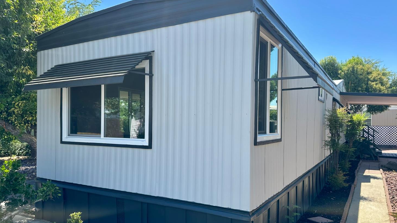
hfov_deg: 69.9
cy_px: 127
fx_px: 284
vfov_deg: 42.8
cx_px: 204
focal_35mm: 27
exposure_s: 1/1613
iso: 80
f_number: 1.78
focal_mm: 6.86
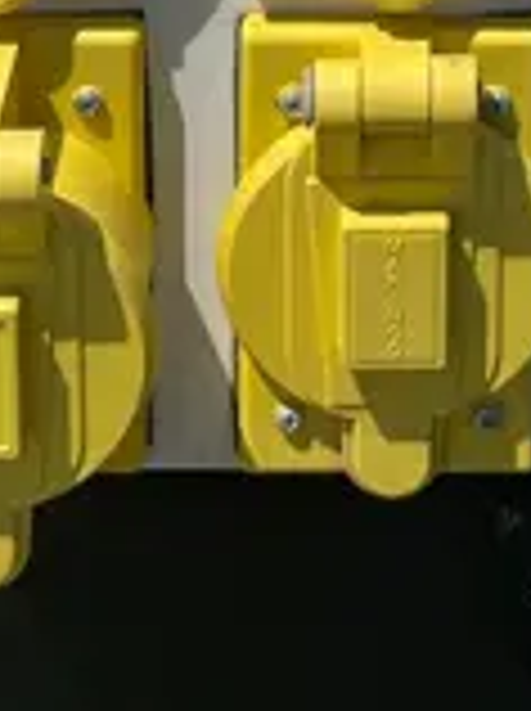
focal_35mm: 121
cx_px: 392
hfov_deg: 12.2
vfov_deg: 14.0
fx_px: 2482
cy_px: -677
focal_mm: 4.2
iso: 32
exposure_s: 1/8403
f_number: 1.6
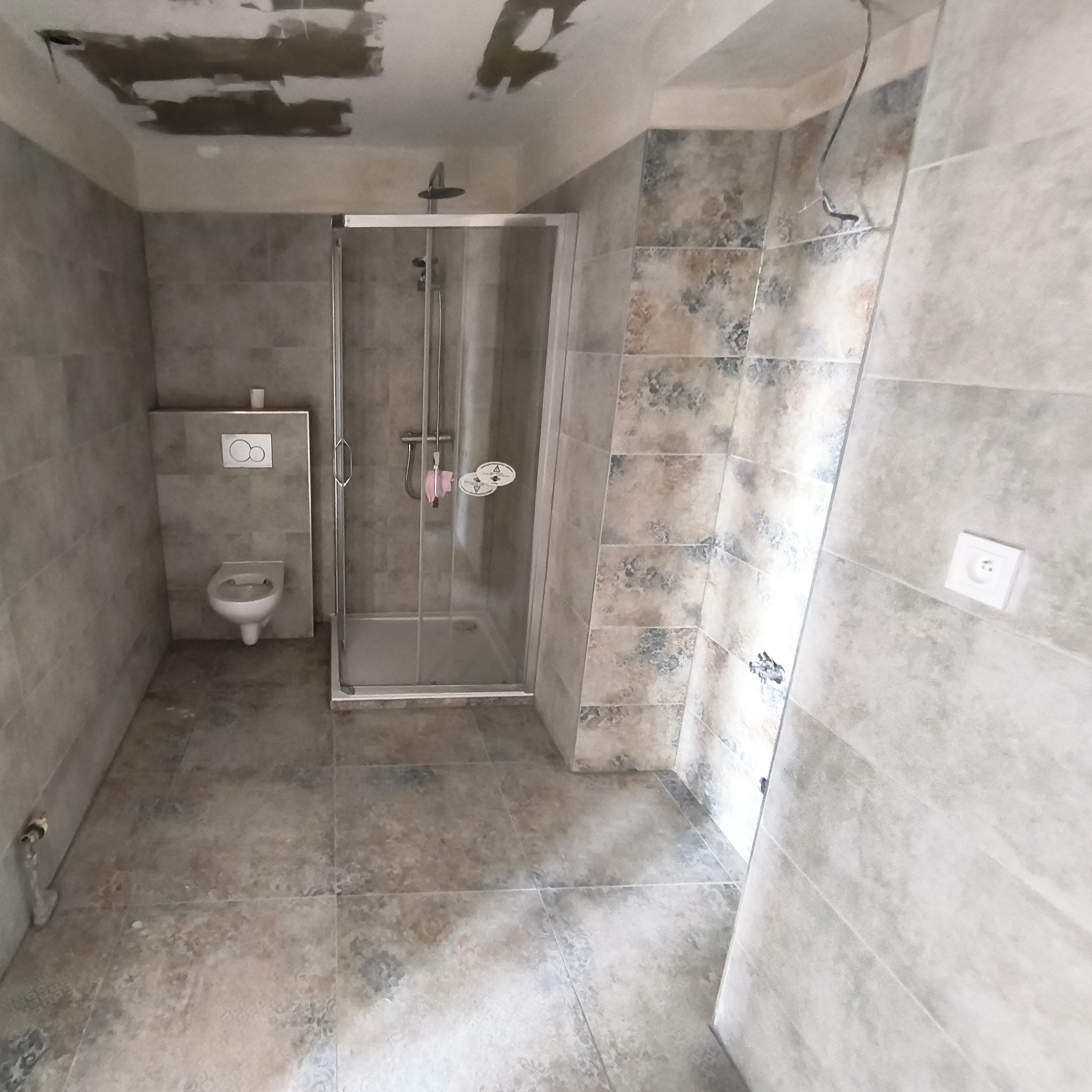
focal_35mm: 18
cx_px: 356
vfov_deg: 80.7
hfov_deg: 77.9
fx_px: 642
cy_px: 549
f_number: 2.2
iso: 1250
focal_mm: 1.65
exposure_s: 1/16.7
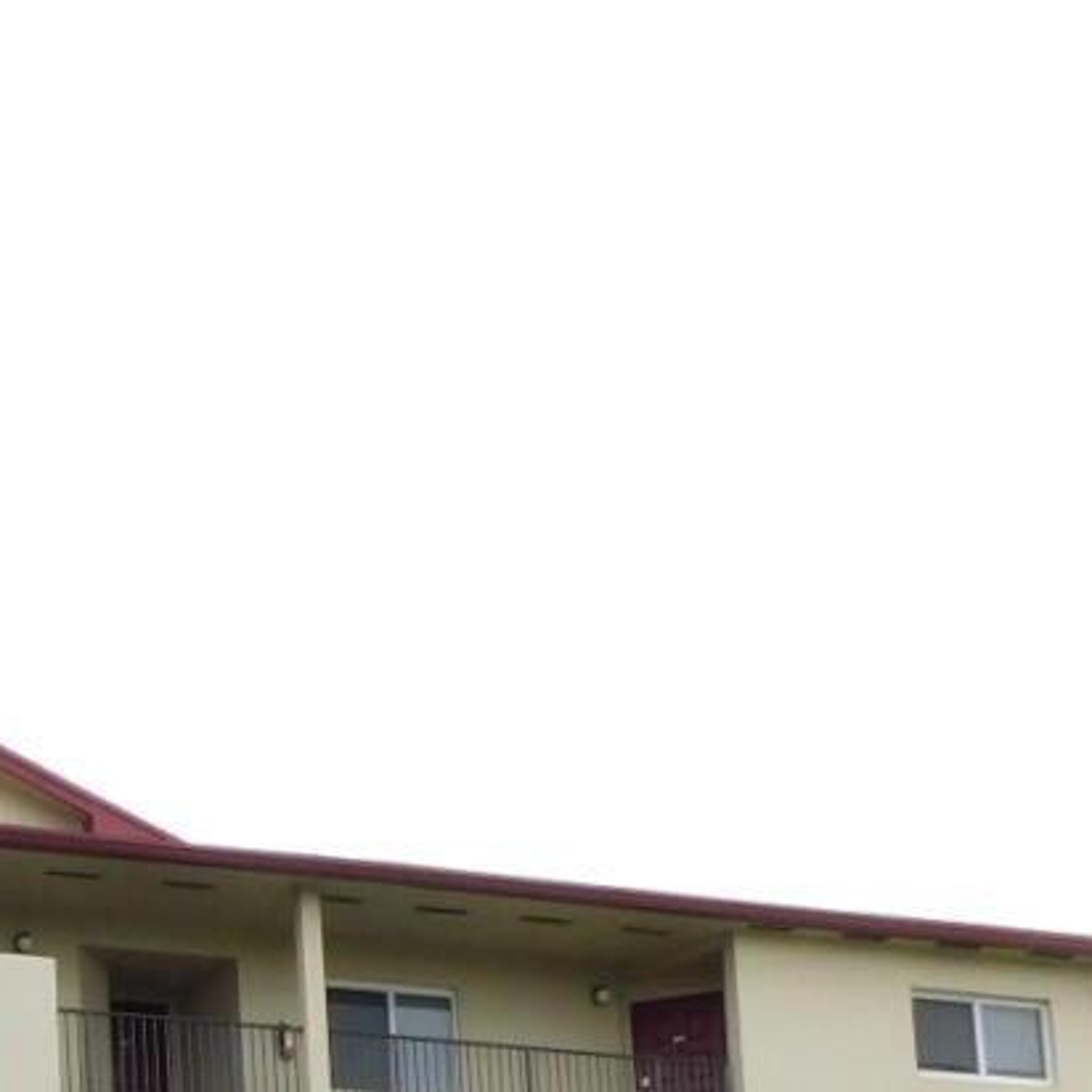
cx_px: -276
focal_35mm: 79
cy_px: 1458
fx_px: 2820
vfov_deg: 19.9
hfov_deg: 20.3
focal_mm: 4
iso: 125
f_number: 3
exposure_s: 1/1000
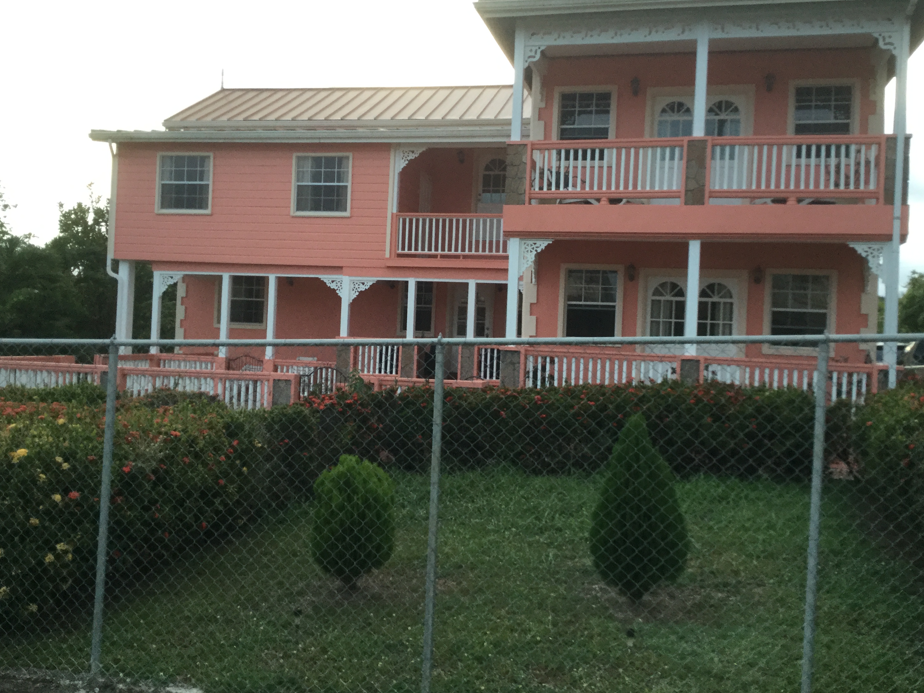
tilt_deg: -1.4
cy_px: 319
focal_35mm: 34
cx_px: 490
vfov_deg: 41.8
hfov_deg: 53.9
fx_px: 908
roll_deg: -2.1
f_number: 2.4
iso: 40
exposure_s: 1/33
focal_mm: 3.3
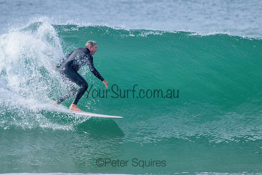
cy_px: 84
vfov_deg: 1.2
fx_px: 8013
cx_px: 129
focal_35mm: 1101
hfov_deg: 1.9
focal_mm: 800
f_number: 11
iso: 2000
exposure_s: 1/2000
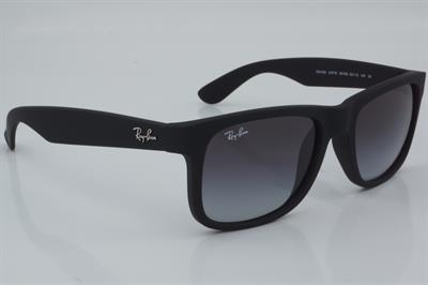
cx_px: 214
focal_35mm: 75
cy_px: 142
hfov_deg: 27.0
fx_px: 891
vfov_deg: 18.2
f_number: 32
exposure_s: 1/4
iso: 100
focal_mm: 50
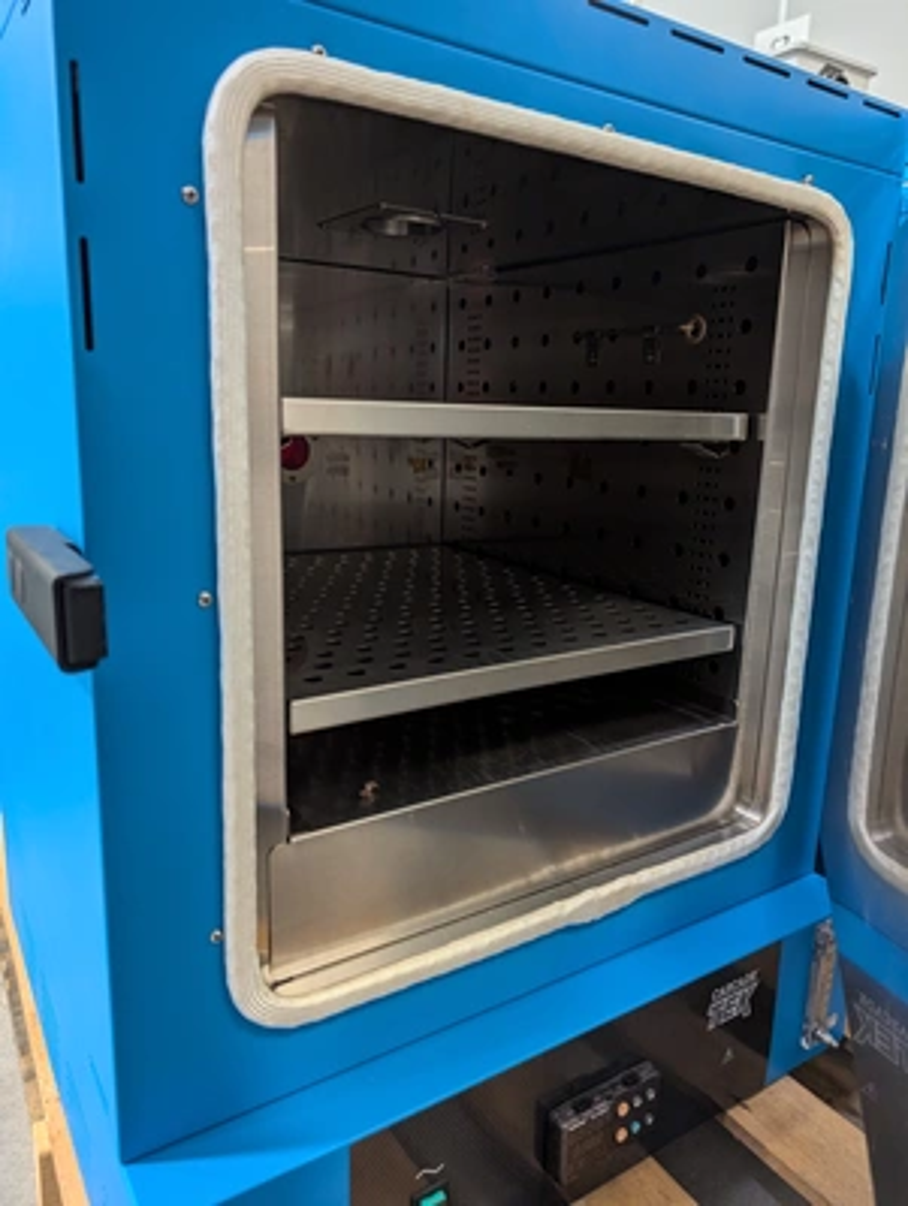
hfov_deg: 56.9
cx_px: 454
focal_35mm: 24
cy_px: 603
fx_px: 838
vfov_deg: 71.5
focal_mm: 6.9
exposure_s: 1/93.3
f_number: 1.68
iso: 110
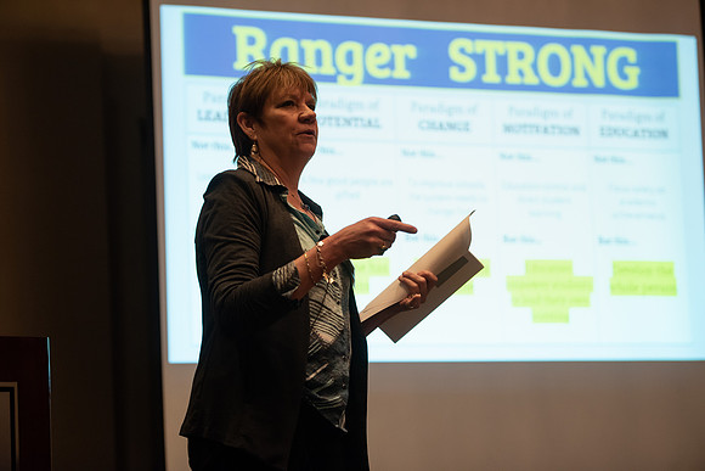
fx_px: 1861
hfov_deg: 21.5
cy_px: 236
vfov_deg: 14.4
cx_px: 352
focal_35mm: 95
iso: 1250
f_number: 3.2
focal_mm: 95
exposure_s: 1/200
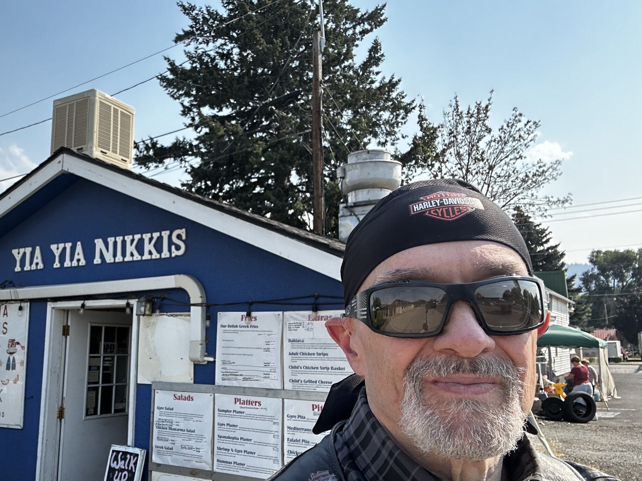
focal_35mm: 32
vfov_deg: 44.1
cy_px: 254
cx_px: 216
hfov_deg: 55.7
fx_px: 593
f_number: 1.9
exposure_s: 1/594
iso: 25
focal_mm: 2.69
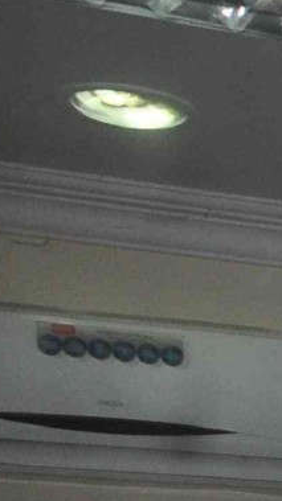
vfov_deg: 10.5
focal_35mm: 196
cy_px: 830
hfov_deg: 5.0
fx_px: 2609
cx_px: 1443
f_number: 10
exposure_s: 1/200
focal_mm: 21
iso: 640
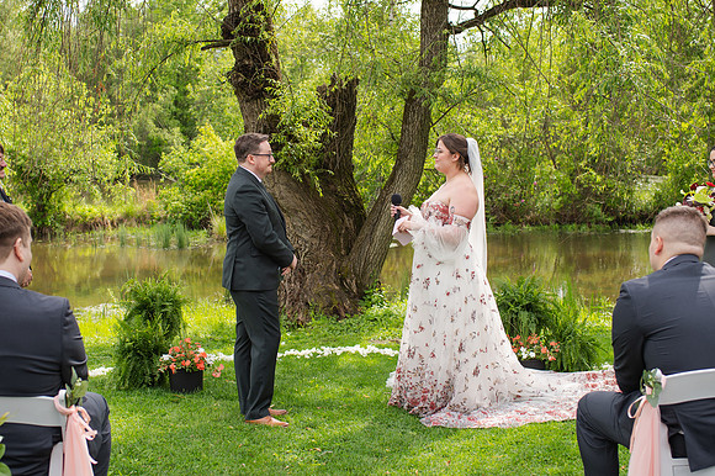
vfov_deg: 27.6
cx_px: 324
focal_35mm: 49
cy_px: 235
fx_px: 970
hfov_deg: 40.4
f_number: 3.5
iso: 100
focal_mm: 35
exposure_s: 1/500
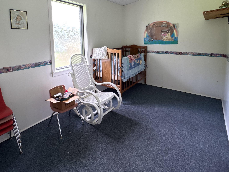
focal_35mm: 20
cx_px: 108
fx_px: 132
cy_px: 51
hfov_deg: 81.7
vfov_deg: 63.5
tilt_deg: -5.4
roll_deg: +1.6
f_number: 2.2
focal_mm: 2.22
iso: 400
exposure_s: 1/120
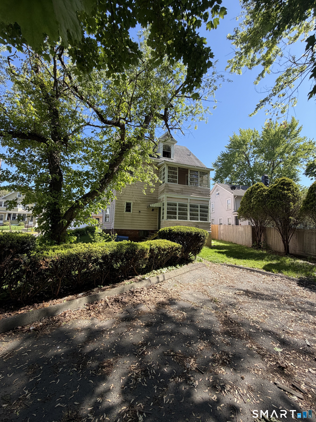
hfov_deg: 85.7
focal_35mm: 14
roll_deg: +0.5
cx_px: 158
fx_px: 170
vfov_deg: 102.1
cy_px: 211
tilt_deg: +8.4
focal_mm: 2.22
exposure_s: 1/502
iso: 50
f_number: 2.2
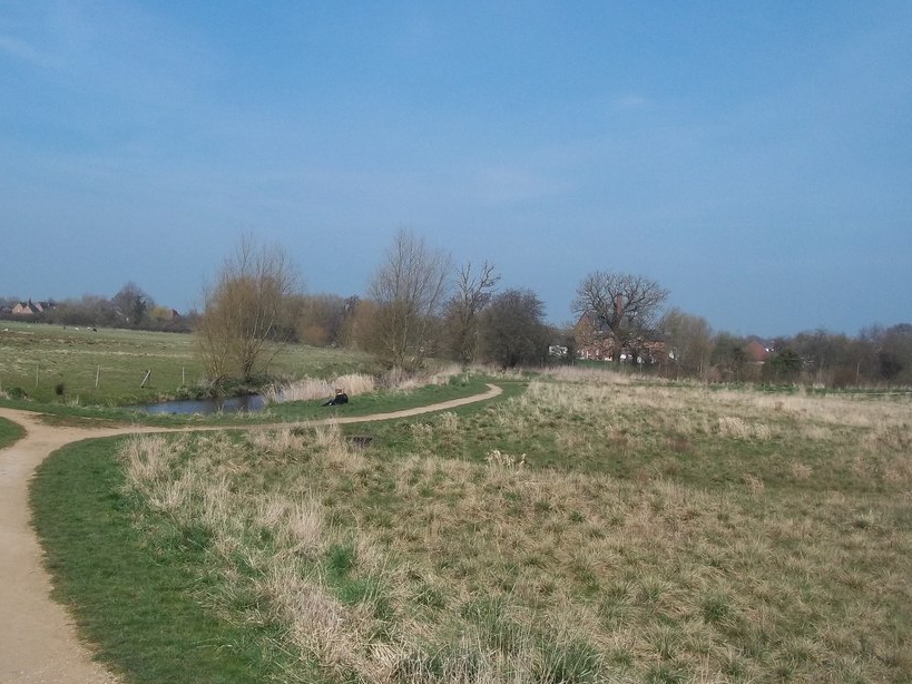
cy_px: 335
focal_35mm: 40
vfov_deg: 35.9
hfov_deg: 46.6
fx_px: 1054
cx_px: 371
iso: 80
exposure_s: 1/640
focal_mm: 5.7
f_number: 5.5
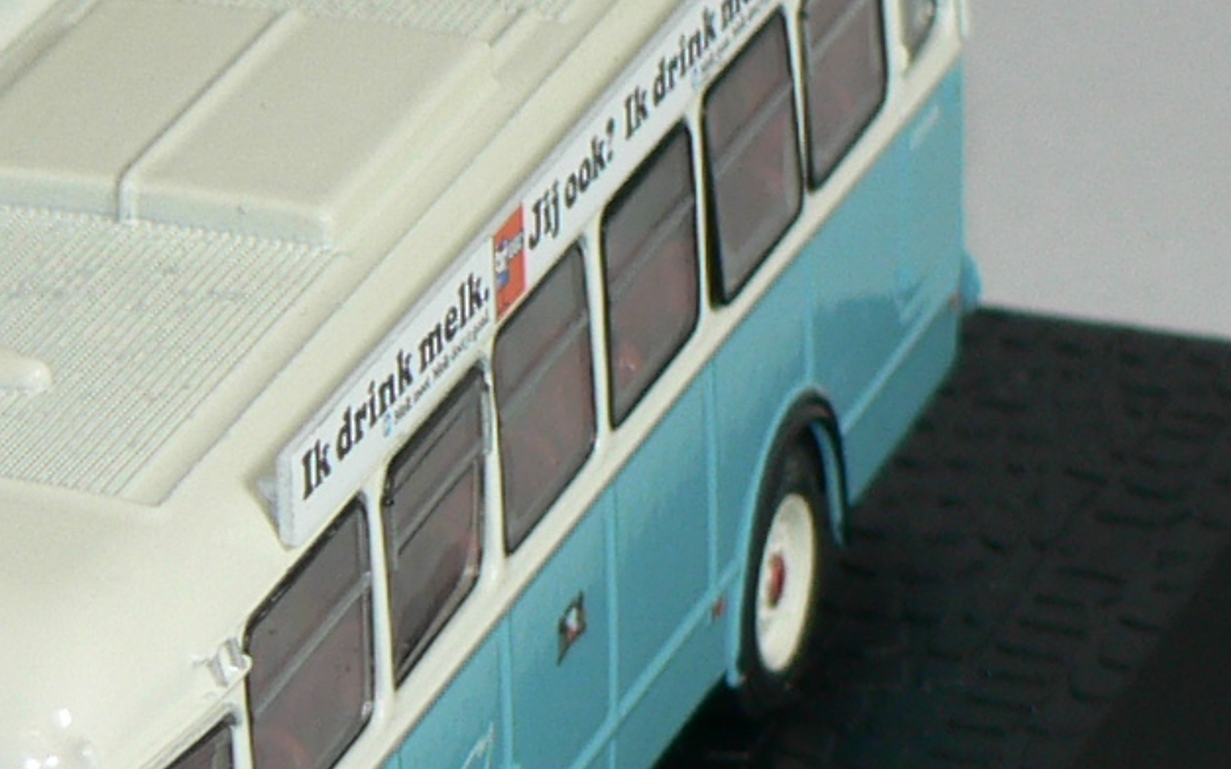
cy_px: 543
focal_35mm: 295
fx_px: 9895
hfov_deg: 7.1
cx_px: 63
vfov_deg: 4.4
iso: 80
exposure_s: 1/60
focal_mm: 11.4
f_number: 3.2
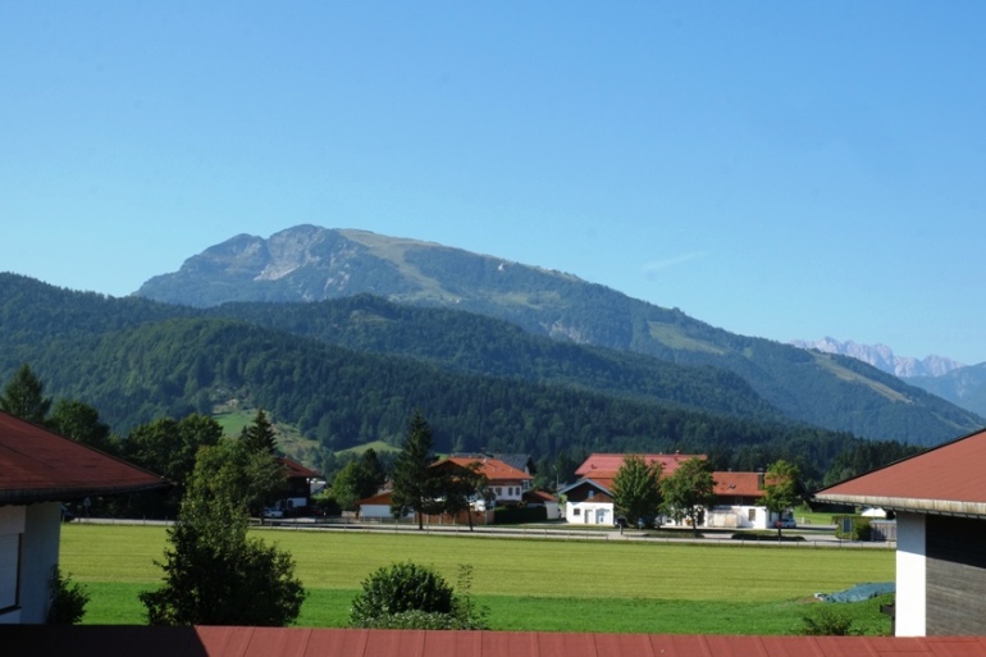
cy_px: 328
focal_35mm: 47
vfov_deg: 28.6
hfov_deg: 41.9
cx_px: 493
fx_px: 1287
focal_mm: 31.5
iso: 400
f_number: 20
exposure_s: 1/125
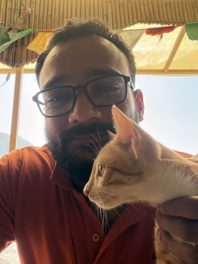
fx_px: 229
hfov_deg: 46.8
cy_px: 132
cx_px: 99
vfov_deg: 60.0
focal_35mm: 30
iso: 80
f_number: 1.9
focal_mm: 2.71
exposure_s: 1/163
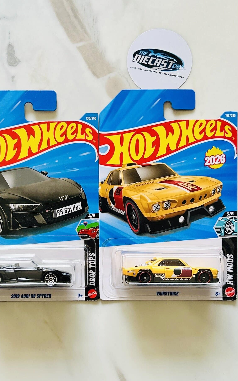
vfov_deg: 66.5
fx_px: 291
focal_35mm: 28
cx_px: 99
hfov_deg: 44.4
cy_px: 193
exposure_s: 1/121
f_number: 1.5
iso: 64
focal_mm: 5.7
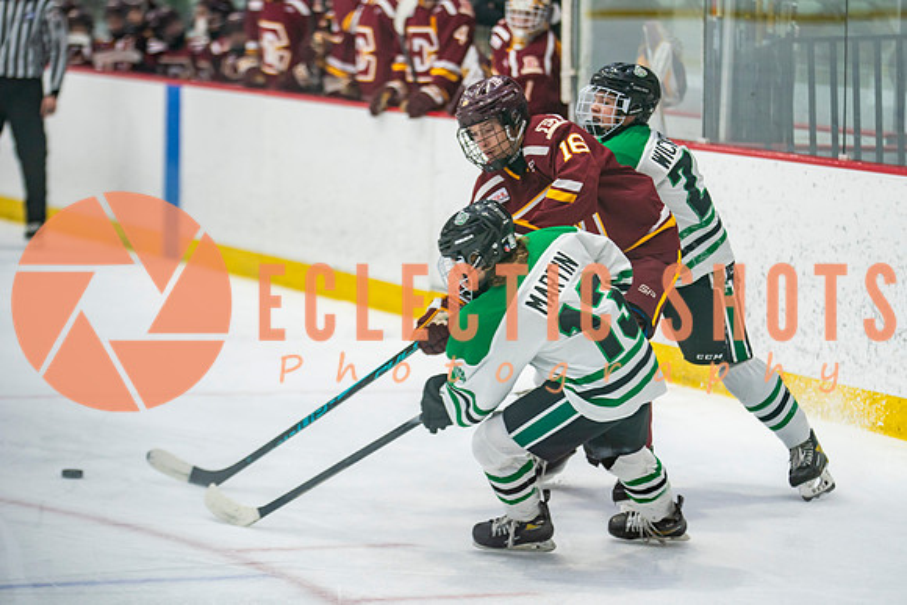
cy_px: 221
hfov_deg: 13.5
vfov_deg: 9.0
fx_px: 3837
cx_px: 575
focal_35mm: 152
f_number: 2.8
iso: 800
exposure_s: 1/640
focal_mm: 120
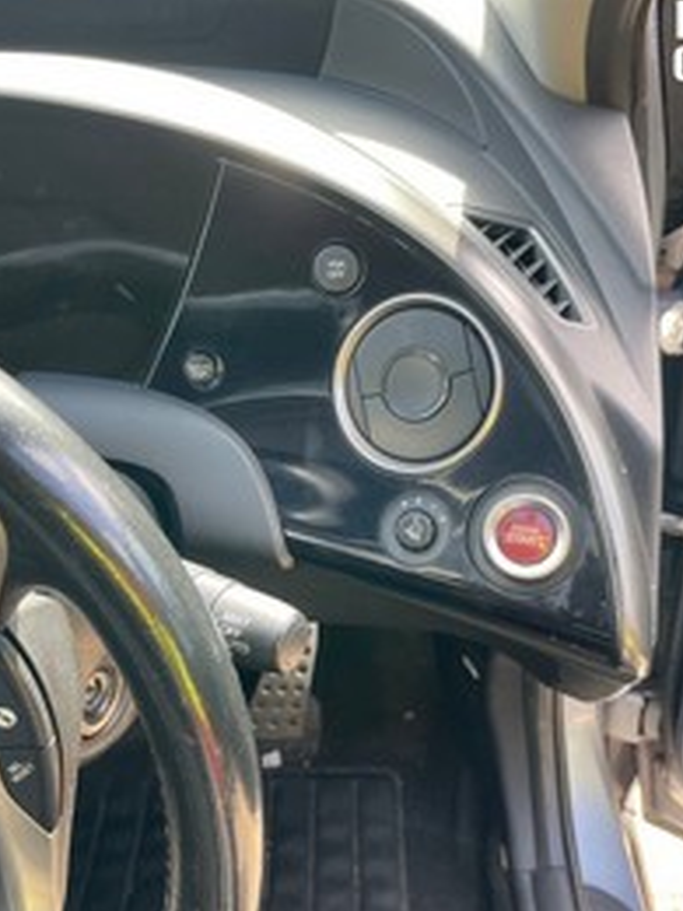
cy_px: 456
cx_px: 312
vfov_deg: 52.6
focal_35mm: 35
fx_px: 921
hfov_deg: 40.7
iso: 50
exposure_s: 1/121
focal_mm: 4.2
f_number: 1.6
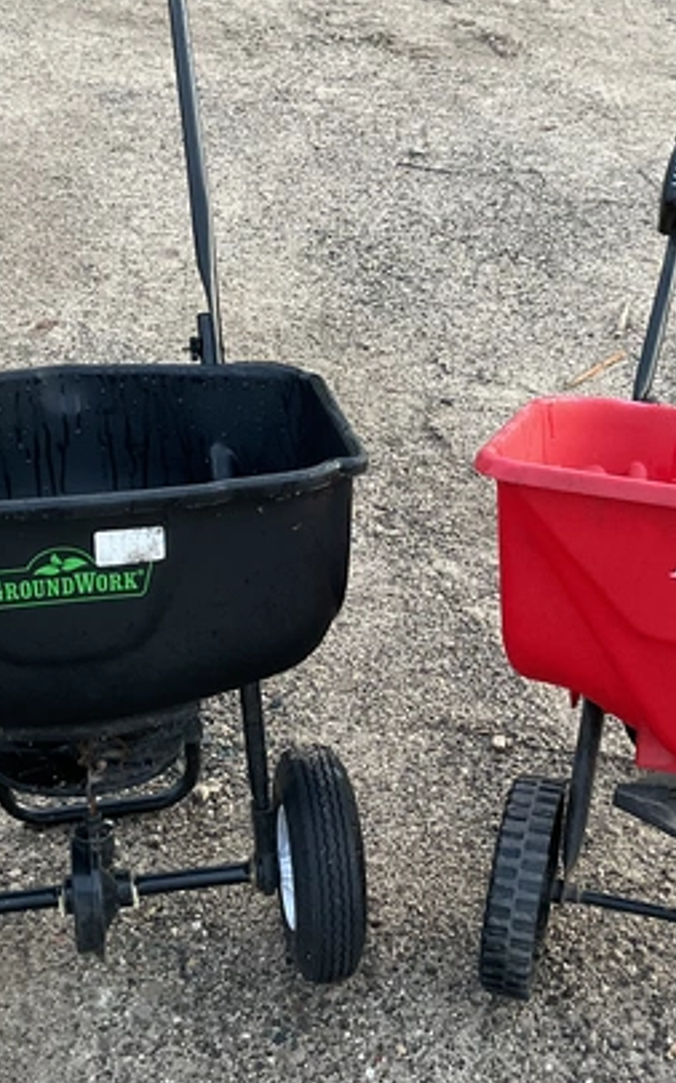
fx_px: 1681
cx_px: 452
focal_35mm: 57
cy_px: 483
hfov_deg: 22.6
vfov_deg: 35.7
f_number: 1.8
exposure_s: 1/100
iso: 64
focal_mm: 3
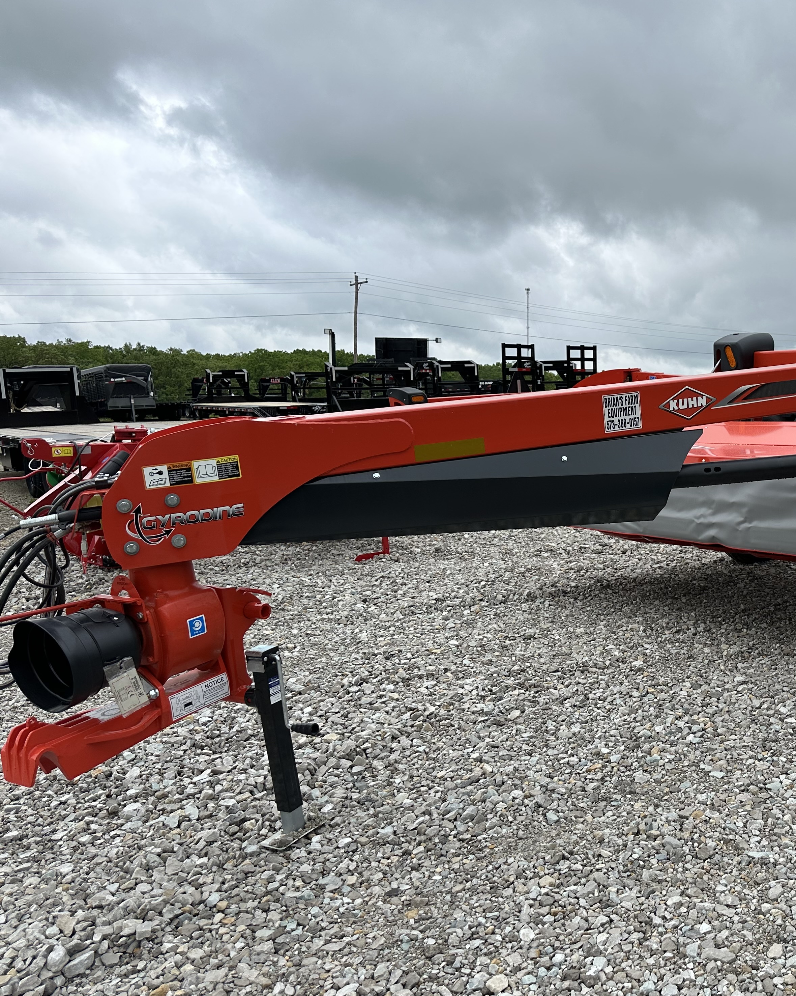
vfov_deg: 55.7
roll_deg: -0.6
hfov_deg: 43.3
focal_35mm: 32
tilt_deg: -6.1
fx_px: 942
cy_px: 502
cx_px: 653
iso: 80
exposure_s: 1/3155
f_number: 1.78
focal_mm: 6.86
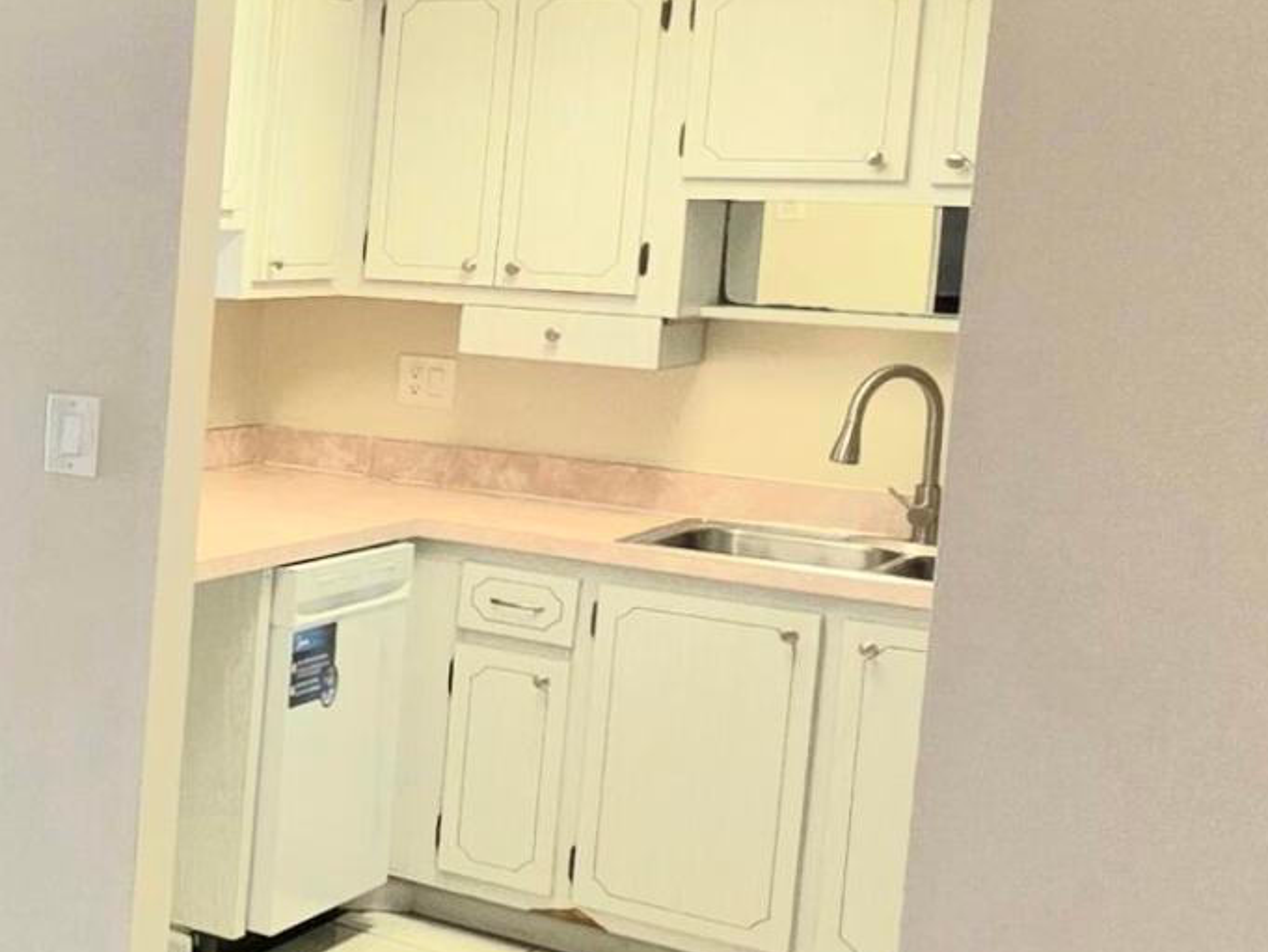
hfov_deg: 23.6
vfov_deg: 26.5
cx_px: -849
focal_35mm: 55
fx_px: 2015
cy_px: 339
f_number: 1.9
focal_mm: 2.2
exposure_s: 1/120
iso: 50
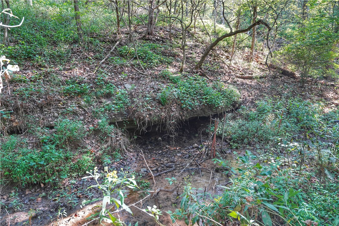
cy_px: 113
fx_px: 195
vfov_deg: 60.2
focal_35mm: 21
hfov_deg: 82.0
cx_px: 170
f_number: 4
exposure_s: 1/160
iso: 1000
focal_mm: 20.7
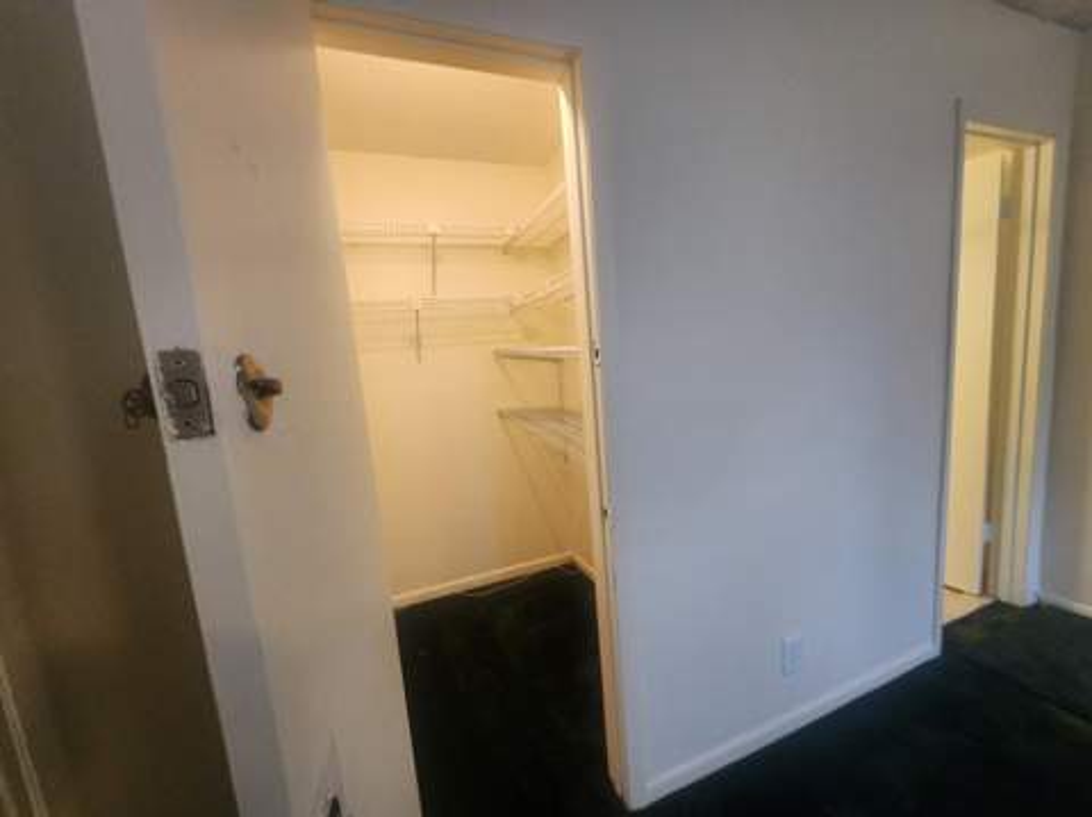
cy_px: 408
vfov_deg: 89.8
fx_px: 410
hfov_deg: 106.2
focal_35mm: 13
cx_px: 546
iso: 250
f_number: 2.2
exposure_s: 1/60
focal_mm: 1.74
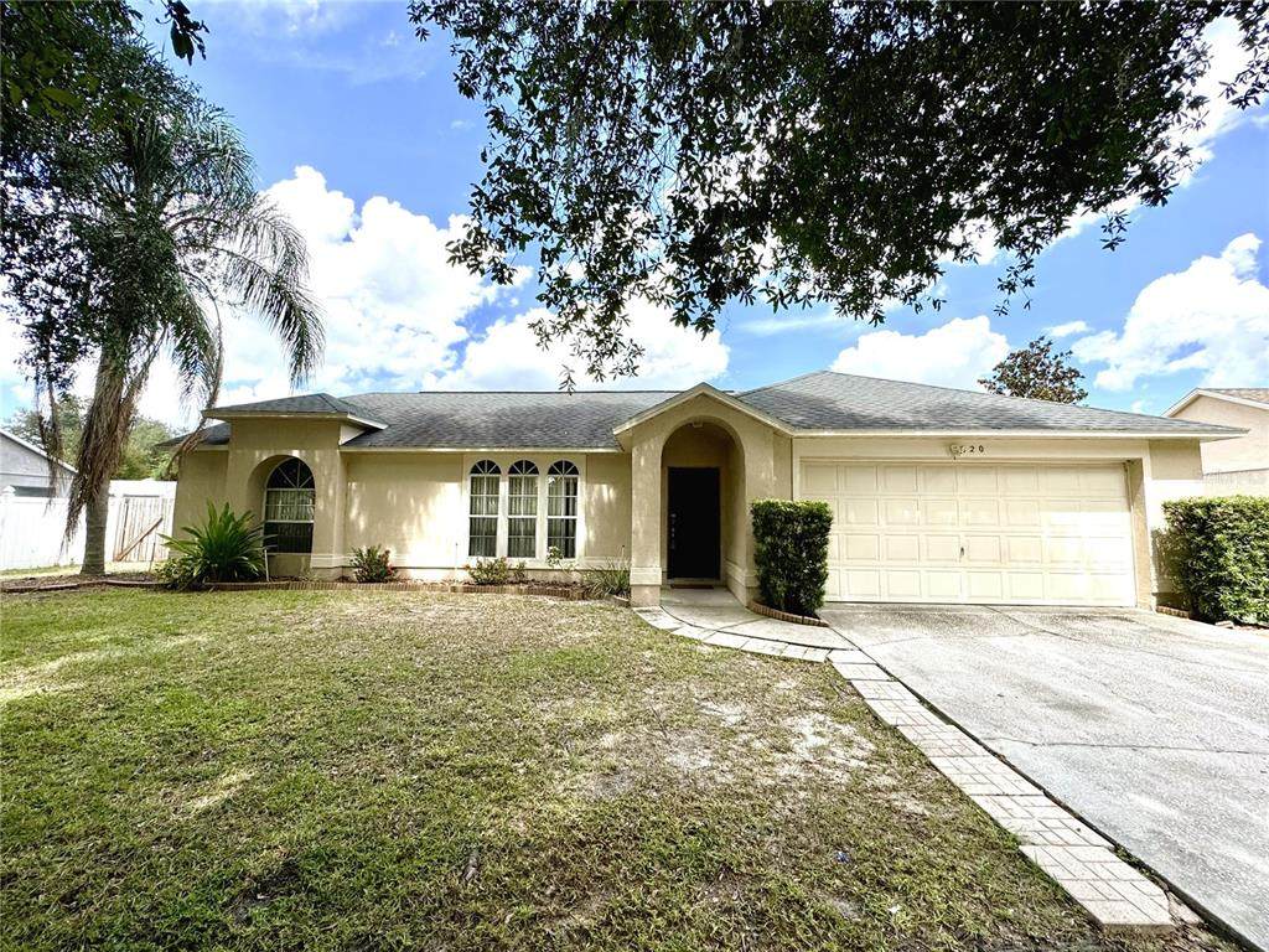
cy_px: 476
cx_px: 634
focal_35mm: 14
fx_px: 513
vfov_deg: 85.7
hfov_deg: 102.1
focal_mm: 2.22
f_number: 2.2
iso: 50
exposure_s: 1/1256
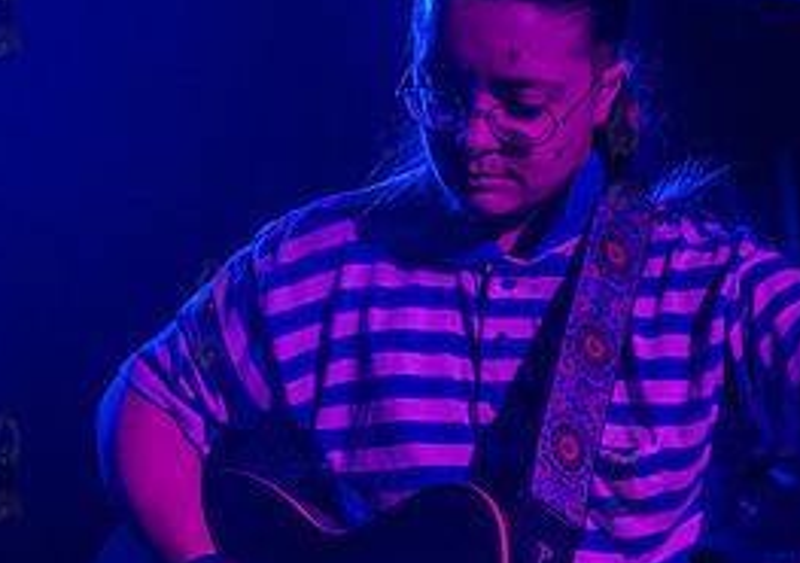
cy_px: 464
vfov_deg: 17.5
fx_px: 1808
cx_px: 573
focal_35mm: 80
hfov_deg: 24.7
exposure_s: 1/400
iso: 16000
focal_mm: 35
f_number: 3.2
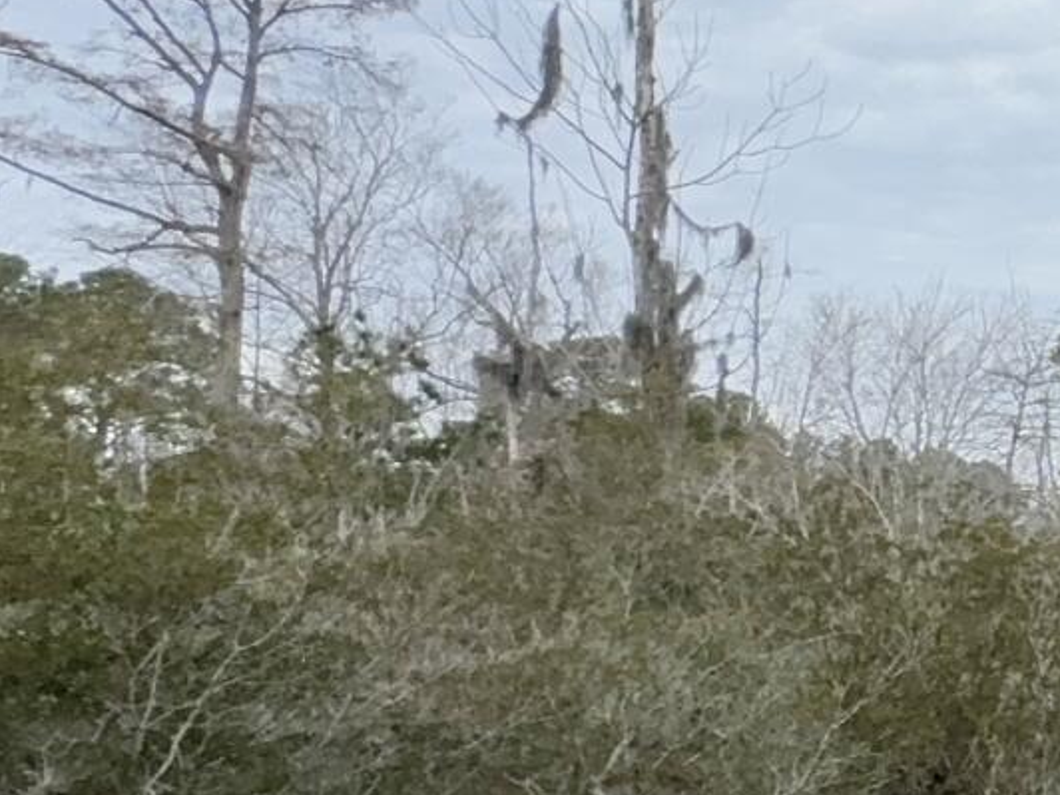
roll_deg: +1.4
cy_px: 496
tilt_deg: +5.3
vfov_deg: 18.6
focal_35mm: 79
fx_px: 2419
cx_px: 2507
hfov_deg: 15.1
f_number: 2.2
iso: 40
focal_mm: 2.22
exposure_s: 1/821
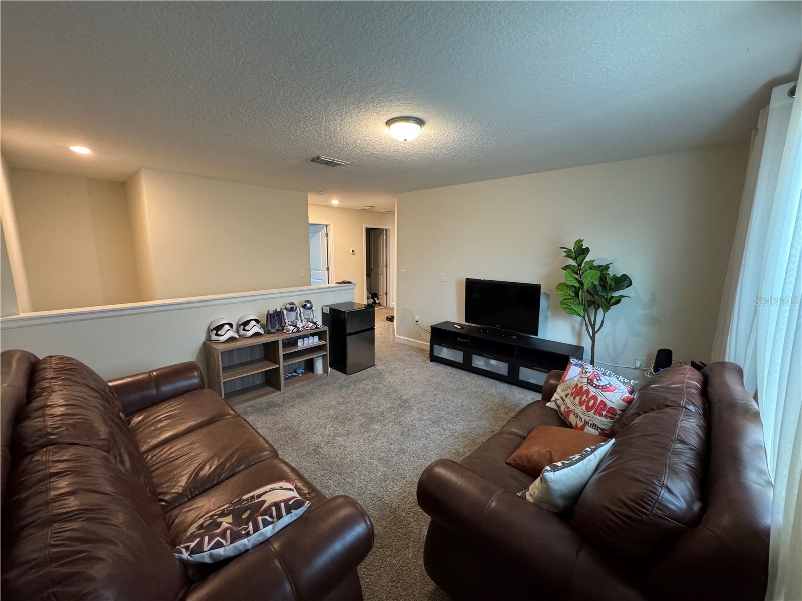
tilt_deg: -9.9
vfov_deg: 85.7
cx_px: 401
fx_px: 324
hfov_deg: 102.1
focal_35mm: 14
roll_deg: -0.6
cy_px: 300
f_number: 2.2
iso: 640
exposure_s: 1/60
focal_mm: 2.22
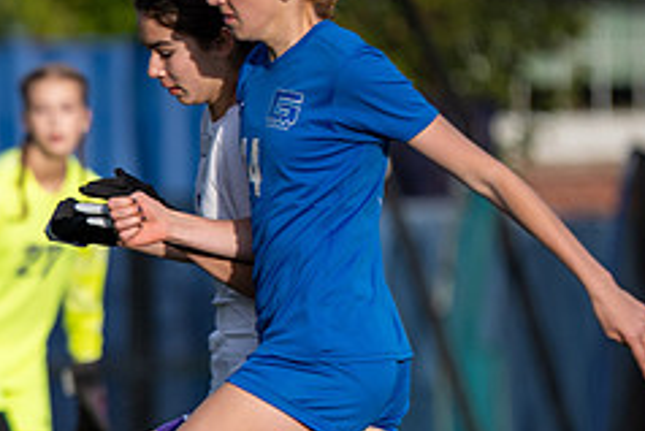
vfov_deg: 1.8
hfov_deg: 2.7
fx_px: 13714
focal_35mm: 765
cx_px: -147
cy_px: 352
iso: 140
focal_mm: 200
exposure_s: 1/1000
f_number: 2.8
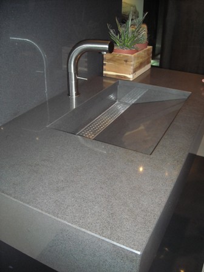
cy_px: 136
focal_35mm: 35
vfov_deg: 52.6
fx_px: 275
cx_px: 102
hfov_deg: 40.7
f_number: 2.8
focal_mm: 5.7
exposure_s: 1/60
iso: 200
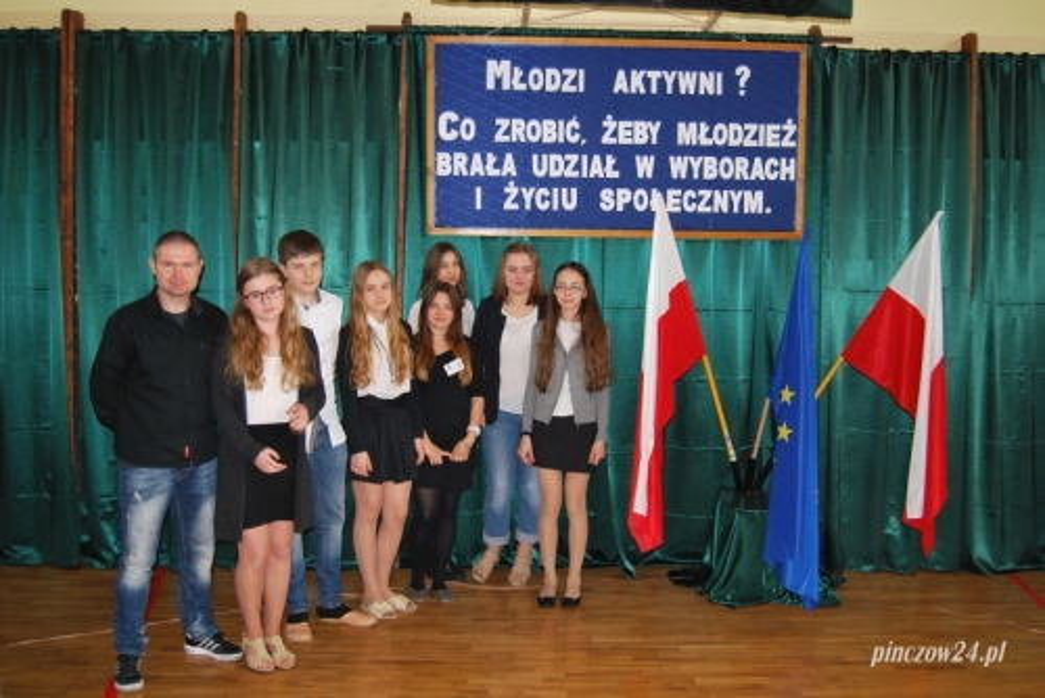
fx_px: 958
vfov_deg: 40.0
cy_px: 349
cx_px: 522
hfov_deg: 57.2
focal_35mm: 33
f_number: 3.8
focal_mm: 22
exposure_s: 1/60
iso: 200
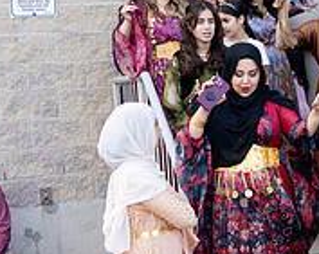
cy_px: 107
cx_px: 330
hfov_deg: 24.4
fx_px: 697
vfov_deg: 20.6
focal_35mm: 74
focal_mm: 24
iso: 800
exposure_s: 1/1250
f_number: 2.8
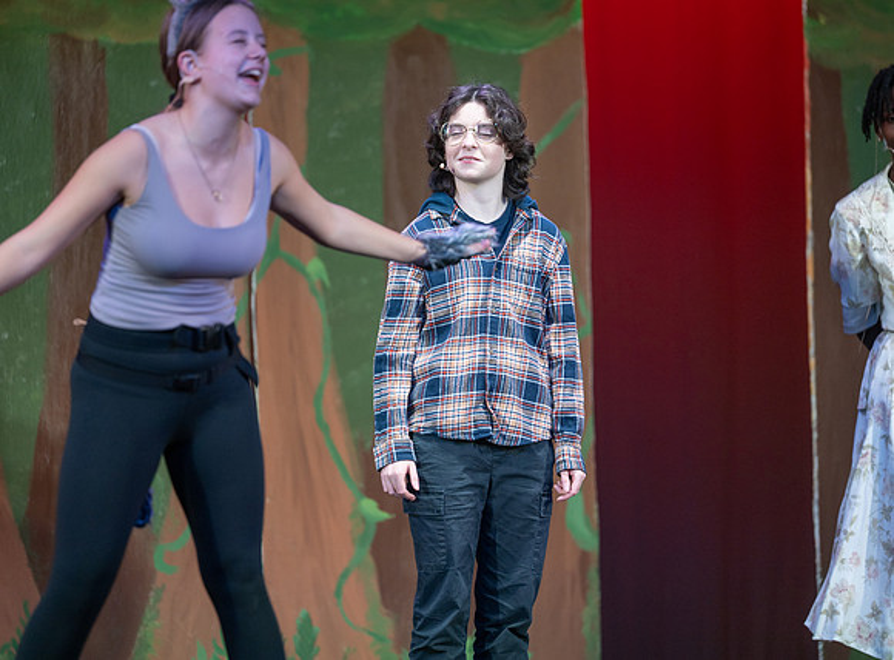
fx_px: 6219
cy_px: 299
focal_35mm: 242
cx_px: 432
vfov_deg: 6.1
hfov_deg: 8.2
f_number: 2.8
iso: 360
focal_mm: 200
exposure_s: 1/320
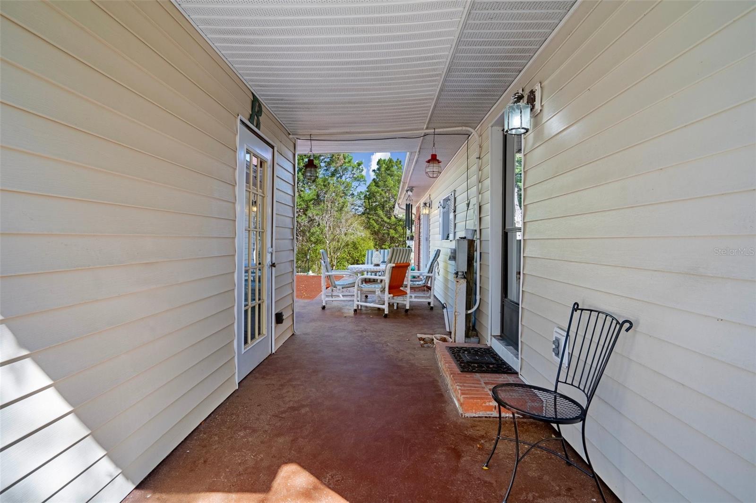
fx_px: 378
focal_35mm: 18
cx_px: 378
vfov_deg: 67.4
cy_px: 252
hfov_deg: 90.0
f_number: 9
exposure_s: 1/60
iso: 320
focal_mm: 18
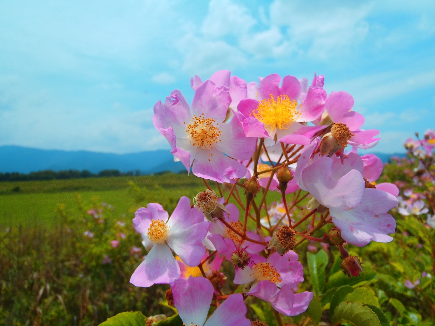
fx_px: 352
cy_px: 163
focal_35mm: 28
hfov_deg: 63.4
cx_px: 218
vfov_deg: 49.7
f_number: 11
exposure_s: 1/160
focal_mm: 5
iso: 80
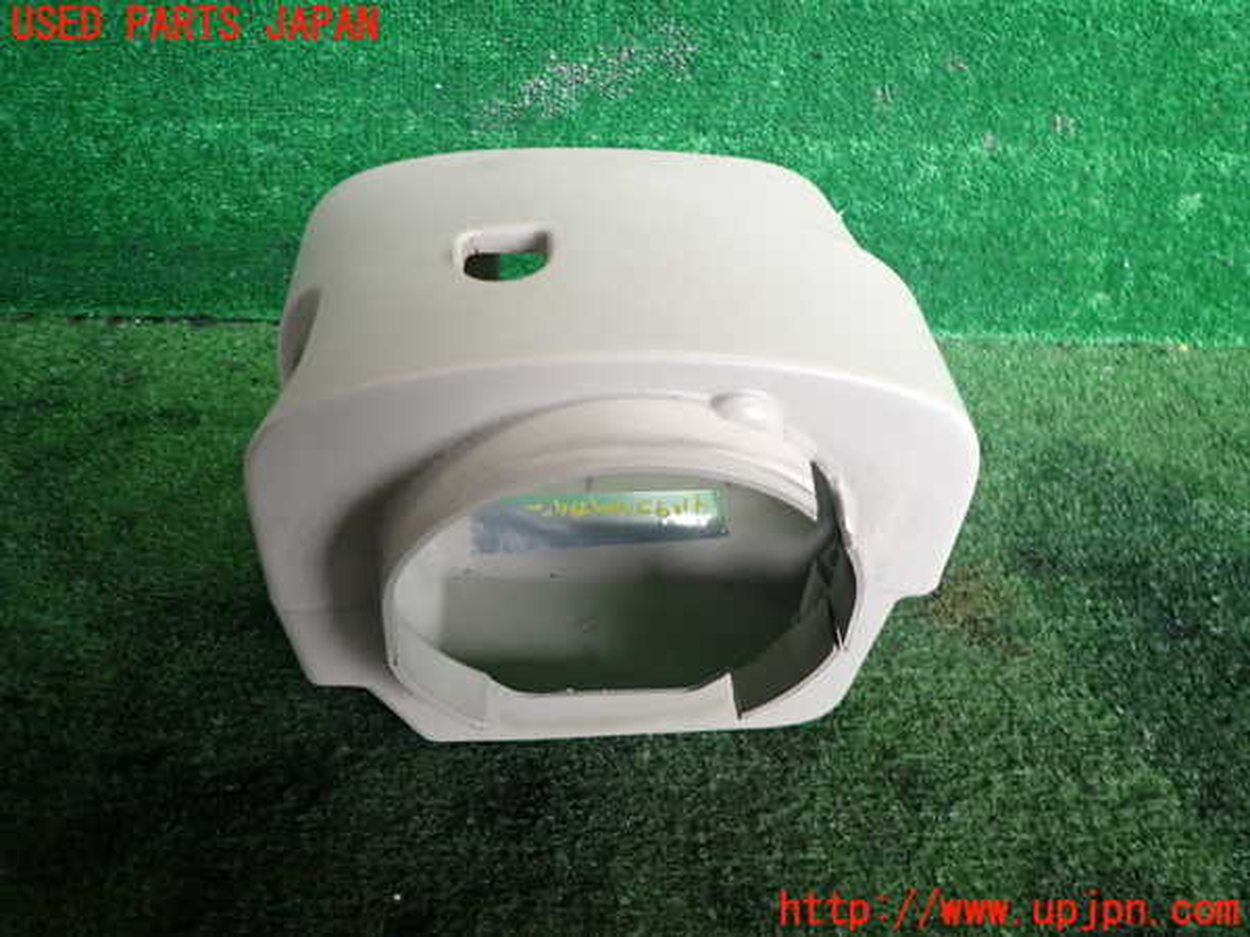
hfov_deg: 69.4
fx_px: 903
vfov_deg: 54.9
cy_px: 468
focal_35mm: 25
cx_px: 625
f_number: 2
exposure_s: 1/125
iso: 250
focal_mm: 4.5
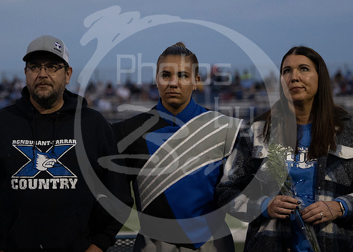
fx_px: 1663
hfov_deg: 12.1
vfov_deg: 8.7
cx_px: 188
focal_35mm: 166
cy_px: 95
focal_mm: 75
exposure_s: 1/1000
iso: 2000
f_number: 2.8
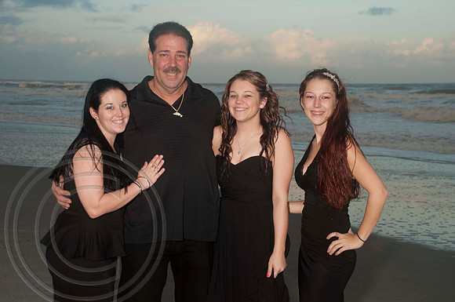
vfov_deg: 20.6
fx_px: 833
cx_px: 228
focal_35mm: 66
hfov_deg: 30.6
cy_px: 151
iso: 100
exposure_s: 1/80
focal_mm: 44
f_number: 6.3
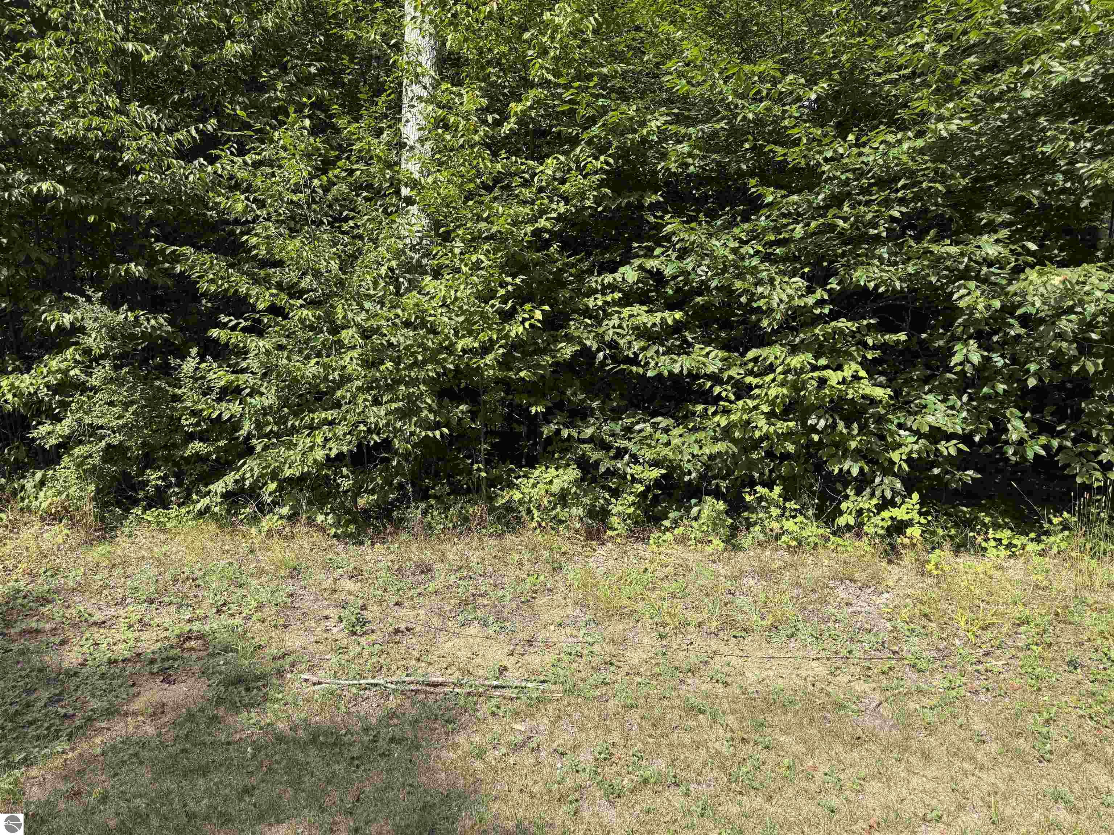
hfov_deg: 71.6
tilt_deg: -4.6
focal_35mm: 24
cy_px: 418
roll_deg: +2.7
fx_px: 772
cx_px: 557
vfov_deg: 56.8
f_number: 1.78
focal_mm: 6.76
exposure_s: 1/2169
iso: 100
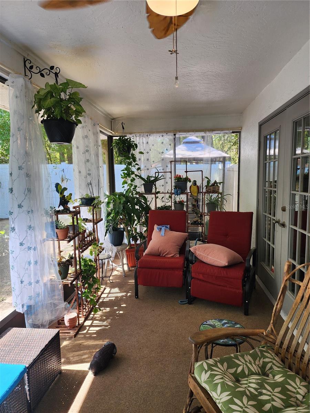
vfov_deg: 73.9
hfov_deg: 58.9
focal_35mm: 23
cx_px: 155
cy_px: 206
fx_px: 275
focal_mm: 6.4
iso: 40
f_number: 1.8
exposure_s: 1/120
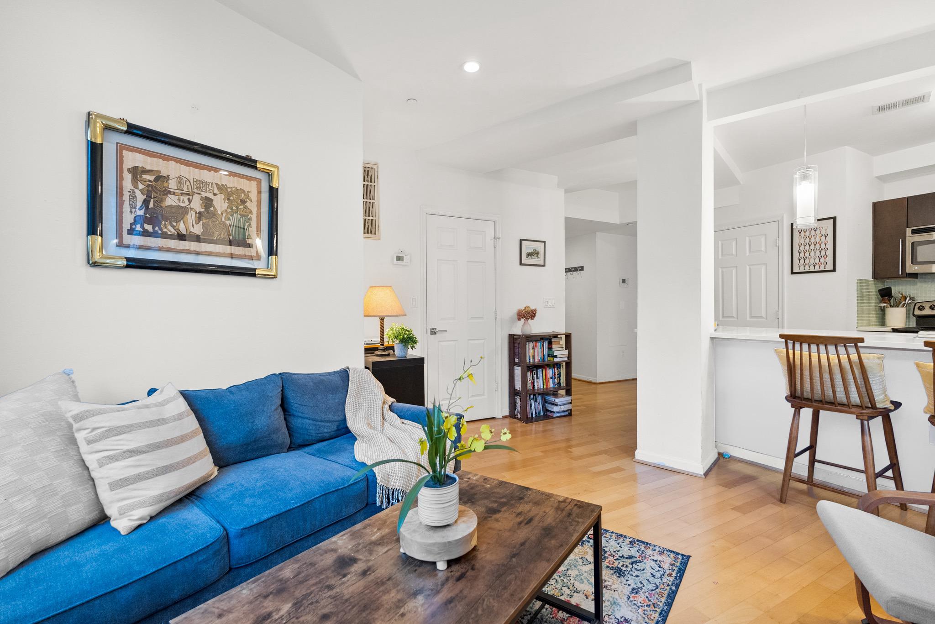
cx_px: 468
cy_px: 312
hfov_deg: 96.7
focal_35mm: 16
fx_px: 416
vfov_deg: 73.8
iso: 1250
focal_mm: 16
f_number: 4
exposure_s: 1/25
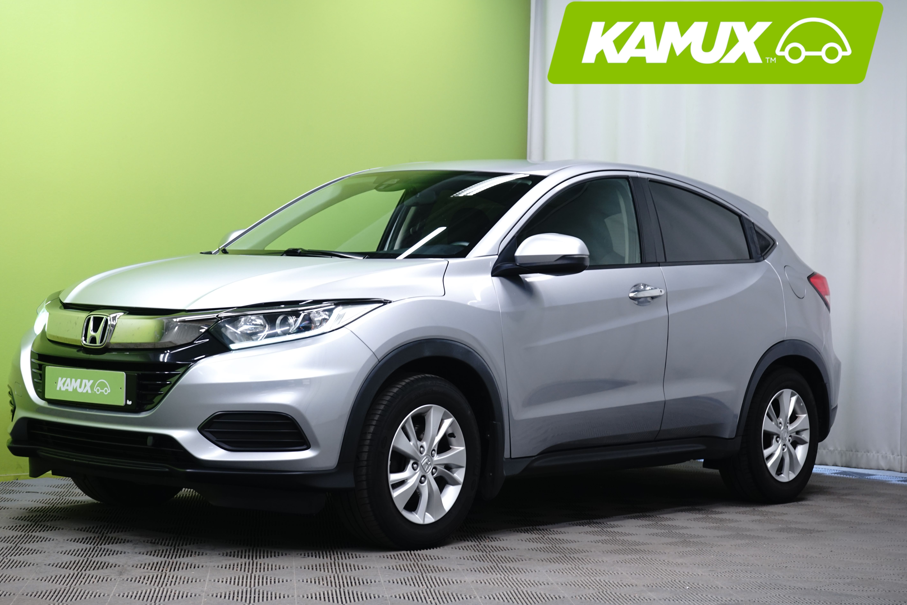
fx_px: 1839
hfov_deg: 27.7
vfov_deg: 18.7
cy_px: 291
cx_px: 428
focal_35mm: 73
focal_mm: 69
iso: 500
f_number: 8
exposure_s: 1/6
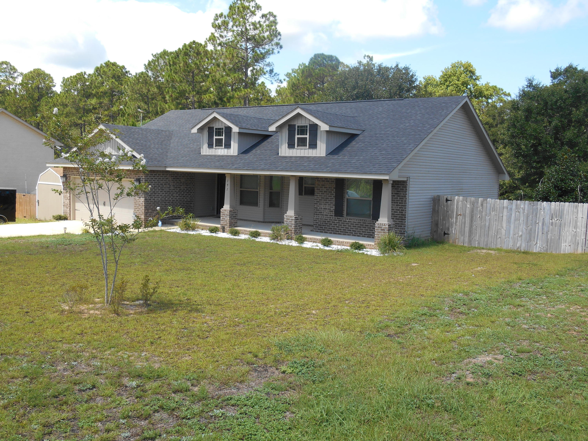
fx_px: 595
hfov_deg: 52.6
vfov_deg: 40.7
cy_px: 220
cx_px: 294
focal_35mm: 35
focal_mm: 6.3
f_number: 3.7
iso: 80
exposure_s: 1/320
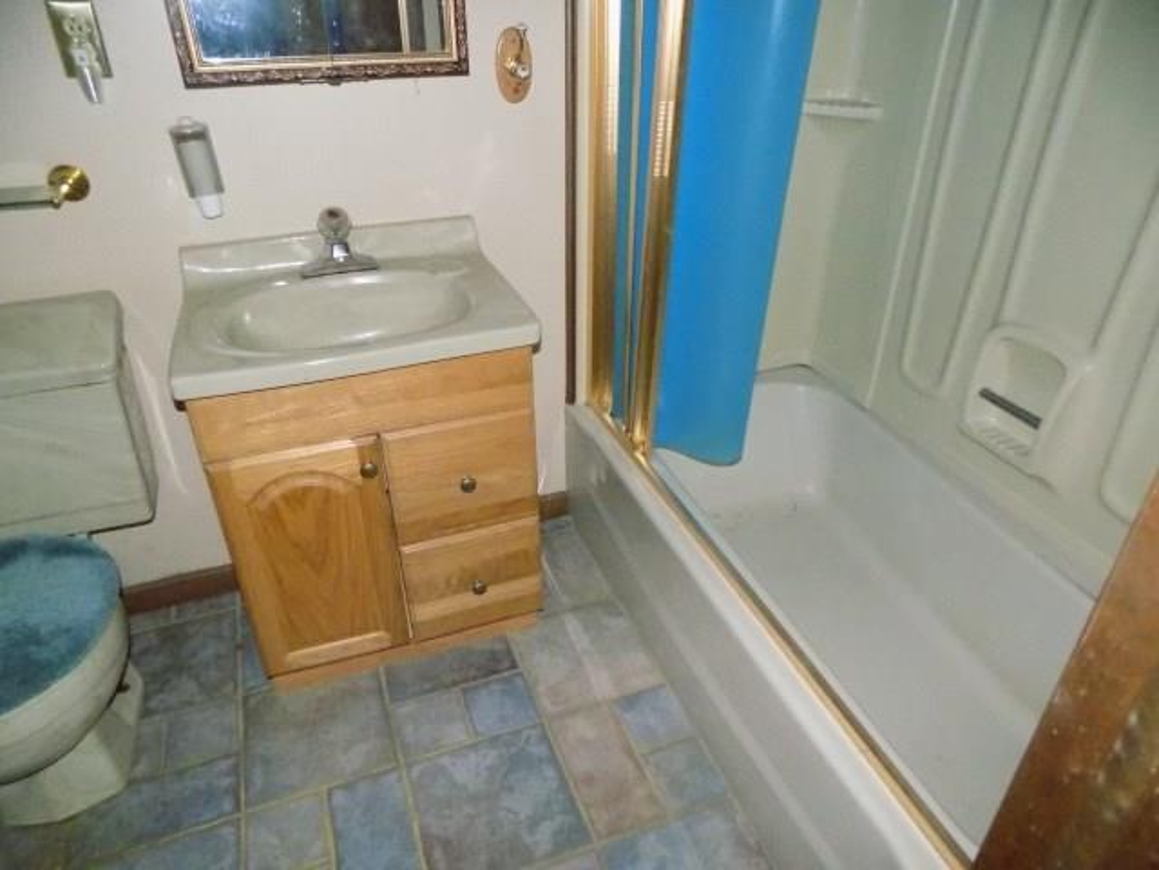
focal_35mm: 23
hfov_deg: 73.9
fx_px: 770
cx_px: 580
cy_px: 435
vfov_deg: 58.9
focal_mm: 4
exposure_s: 1/30
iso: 1600
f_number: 3.1
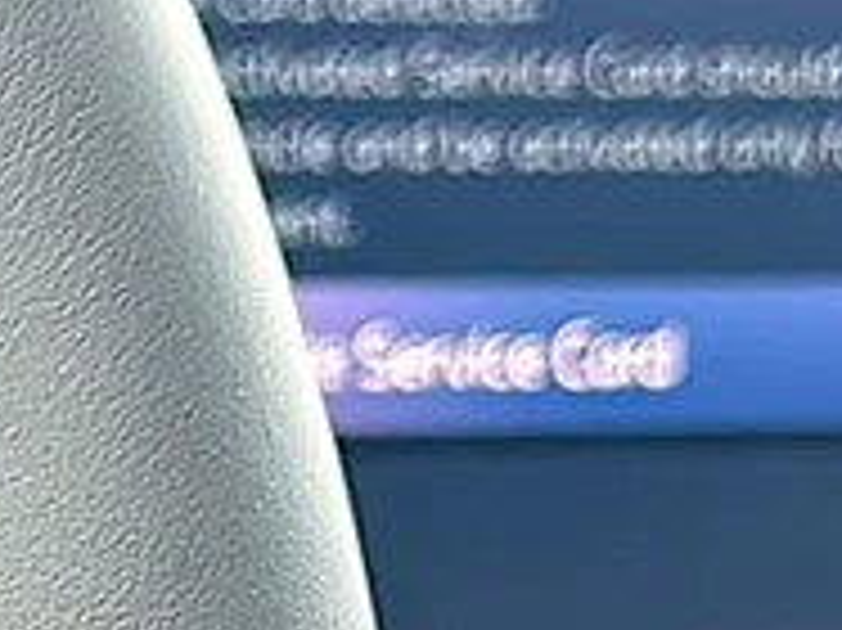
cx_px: -585
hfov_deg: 11.8
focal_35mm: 157
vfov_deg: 9.0
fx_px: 3816
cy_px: 1136
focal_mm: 6.86
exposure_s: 1/153
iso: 64
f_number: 1.78
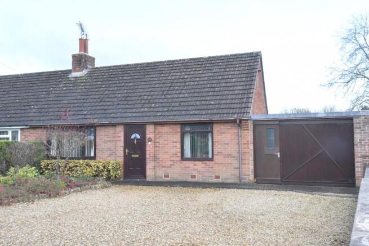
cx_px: 184
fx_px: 323
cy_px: 123
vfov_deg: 41.7
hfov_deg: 59.5
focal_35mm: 32
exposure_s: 1/30
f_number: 22
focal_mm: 21
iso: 2000
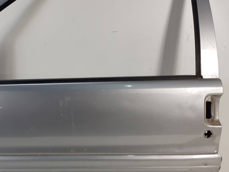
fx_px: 271
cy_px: 86
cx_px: 61
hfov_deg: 44.4
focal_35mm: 41
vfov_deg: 35.1
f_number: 1.7
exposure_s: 1/106
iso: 40
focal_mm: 4.2
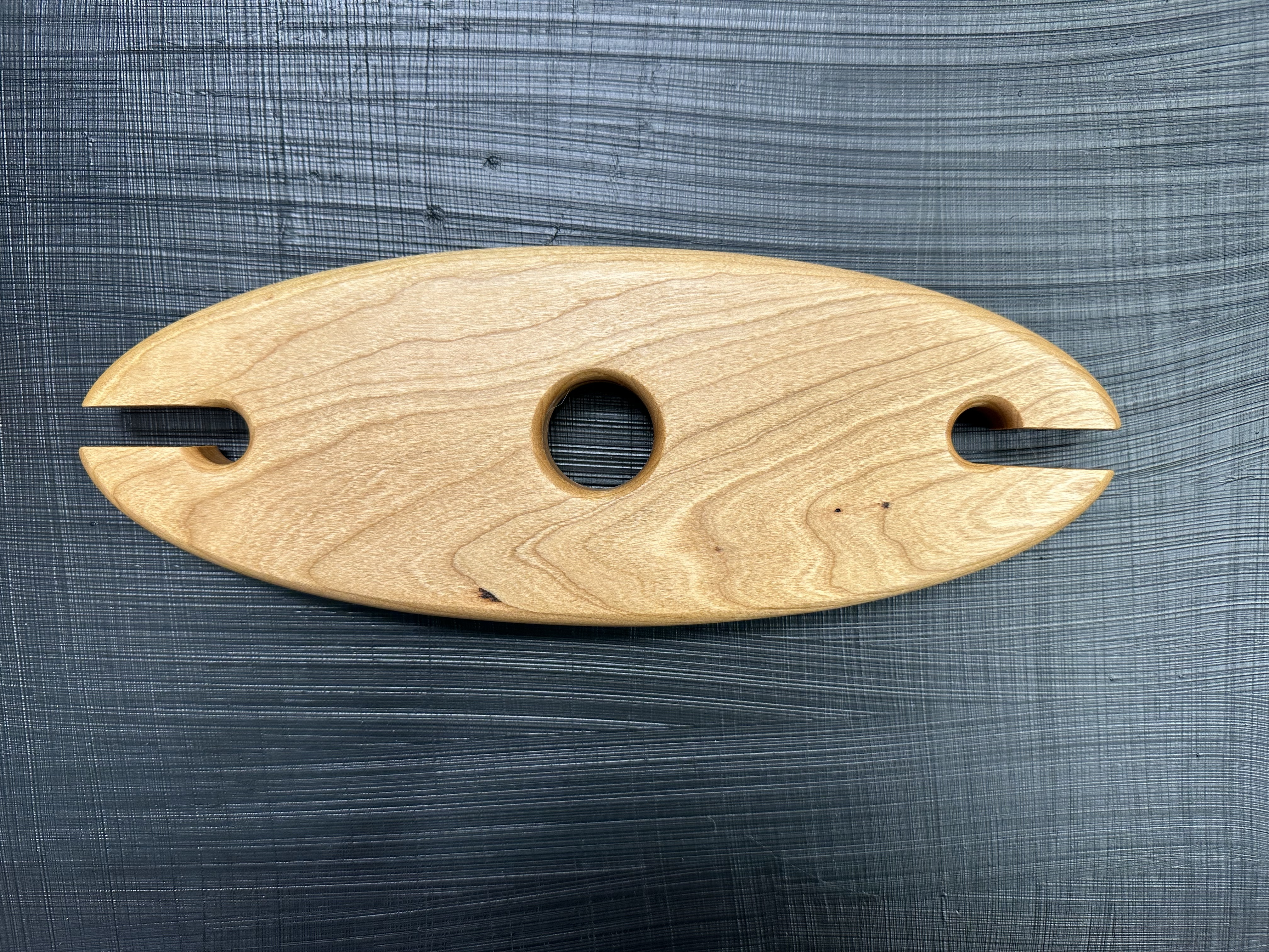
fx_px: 880
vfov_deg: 56.8
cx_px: 634
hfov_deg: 71.6
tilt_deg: -70.0
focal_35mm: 24
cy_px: 476
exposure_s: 1/120
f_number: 1.78
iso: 125
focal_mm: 6.86
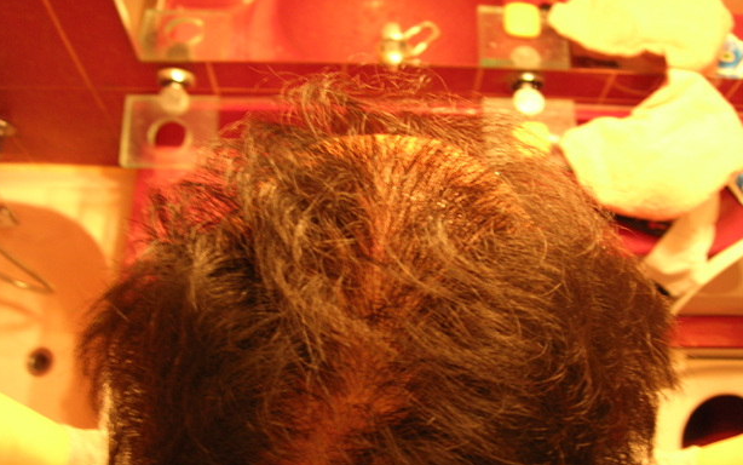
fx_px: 851
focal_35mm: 42
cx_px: 375
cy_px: 211
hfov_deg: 47.2
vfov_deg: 30.5
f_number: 2.8
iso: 109
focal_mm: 7.8
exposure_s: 1/3.3
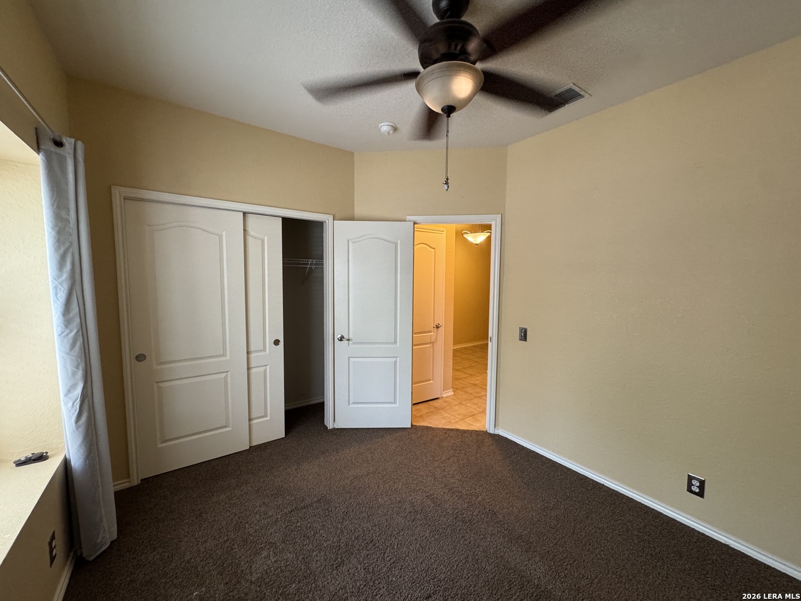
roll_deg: -0.2
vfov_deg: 85.7
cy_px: 300
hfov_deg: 102.1
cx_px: 400
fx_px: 324
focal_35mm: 14
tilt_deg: -3.6
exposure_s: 1/60
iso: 320
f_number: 2.2
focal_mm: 2.22
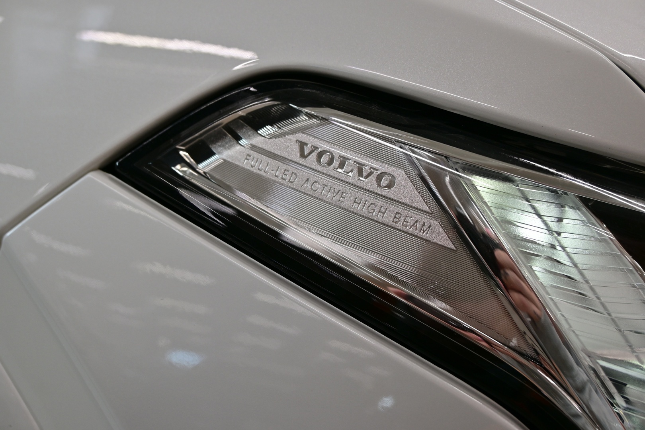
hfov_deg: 56.1
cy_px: 215
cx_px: 322
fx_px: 605
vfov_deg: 39.1
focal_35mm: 34
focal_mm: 22.5
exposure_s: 1/100
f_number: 5
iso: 160
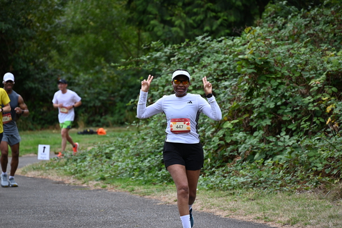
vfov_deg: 6.9
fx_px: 1900
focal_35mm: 200
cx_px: 171
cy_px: 114
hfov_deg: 10.3
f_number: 6.3
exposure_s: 1/400
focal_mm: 200
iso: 400
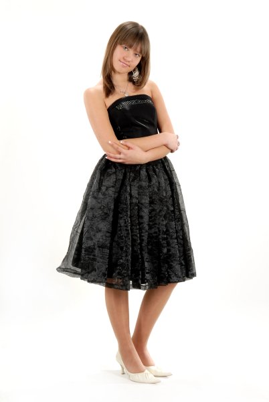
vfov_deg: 30.5
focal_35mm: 66
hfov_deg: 20.7
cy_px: 201
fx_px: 737
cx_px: 134
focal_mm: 44
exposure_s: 1/125
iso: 100
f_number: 8
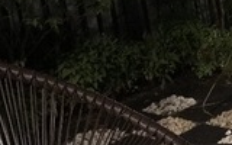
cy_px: 10
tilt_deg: -9.6
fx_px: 658
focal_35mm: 104
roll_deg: +9.0
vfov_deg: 12.5
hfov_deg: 19.5
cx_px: 228
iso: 640
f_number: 1.8
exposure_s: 1/4
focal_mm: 3.99
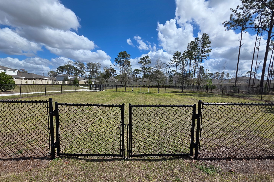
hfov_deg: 100.4
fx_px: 114
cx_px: 138
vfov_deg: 77.2
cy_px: 97
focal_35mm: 15
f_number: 1.9
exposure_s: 1/4037
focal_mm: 2.2
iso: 40
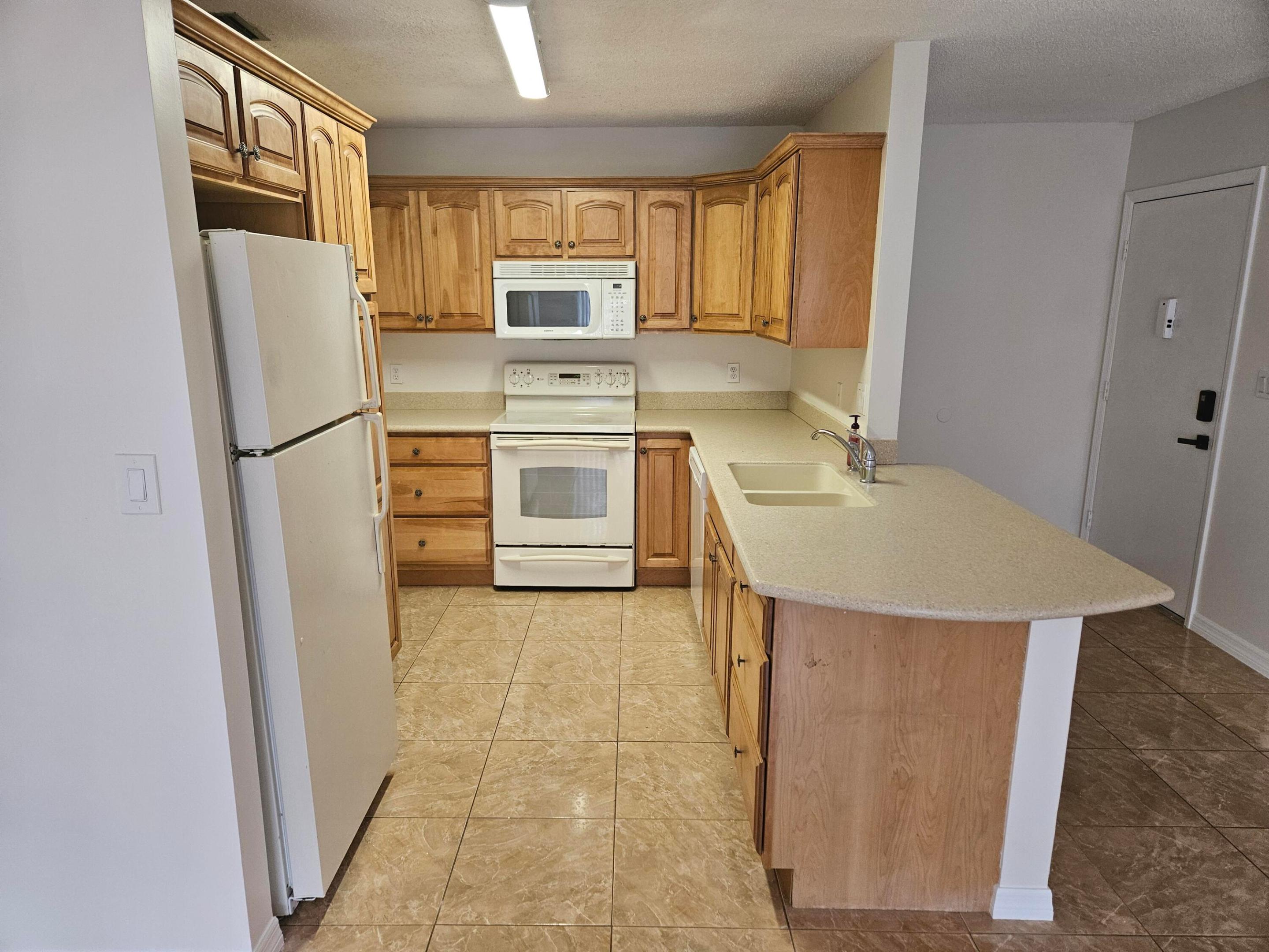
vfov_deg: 58.9
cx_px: 634
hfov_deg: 73.9
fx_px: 843
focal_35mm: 23
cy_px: 476
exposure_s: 1/120
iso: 250
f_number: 1.8
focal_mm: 5.4
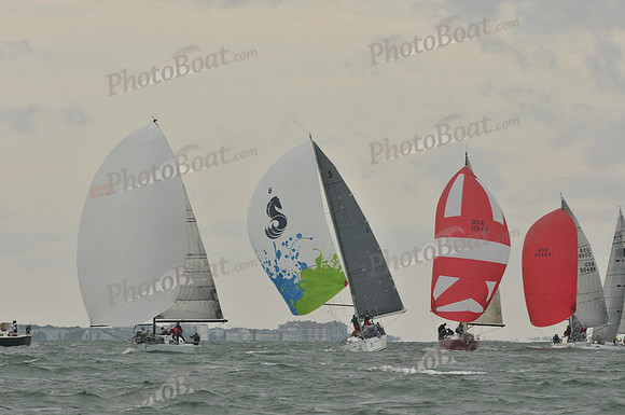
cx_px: 312
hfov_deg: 6.6
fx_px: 5461
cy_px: 208
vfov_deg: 4.4
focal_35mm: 315
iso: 200
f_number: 6.3
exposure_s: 1/640
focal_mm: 210
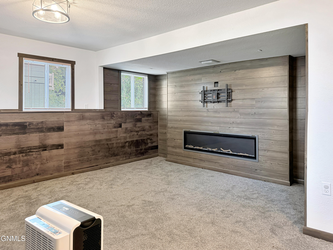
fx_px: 231
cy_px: 125
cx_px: 166
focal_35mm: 24
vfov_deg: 56.8
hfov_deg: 71.6
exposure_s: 1/60
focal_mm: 6.76
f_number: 1.78
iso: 200
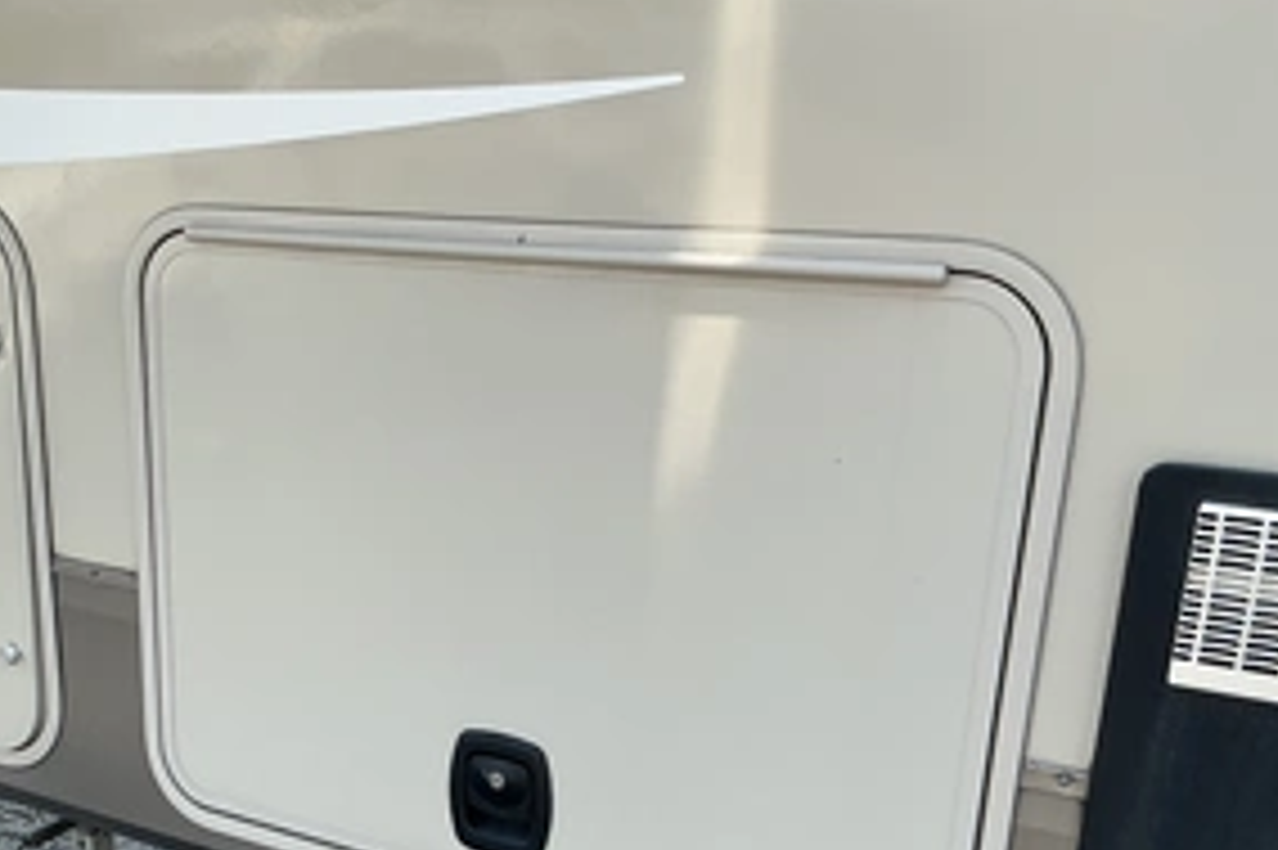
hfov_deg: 46.4
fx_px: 1455
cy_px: 670
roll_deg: -2.1
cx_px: 392
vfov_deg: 31.8
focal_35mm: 41
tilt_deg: -19.7
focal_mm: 3
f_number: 1.8
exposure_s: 1/574
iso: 25
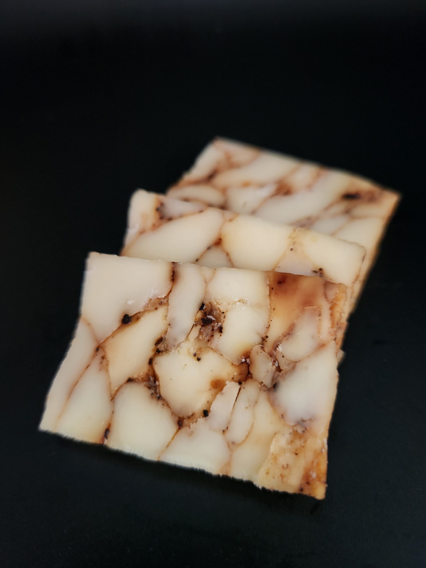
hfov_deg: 58.9
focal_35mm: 23
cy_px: 284
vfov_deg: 73.9
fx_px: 377
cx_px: 213
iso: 640
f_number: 1.8
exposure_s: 1/24
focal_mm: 5.4
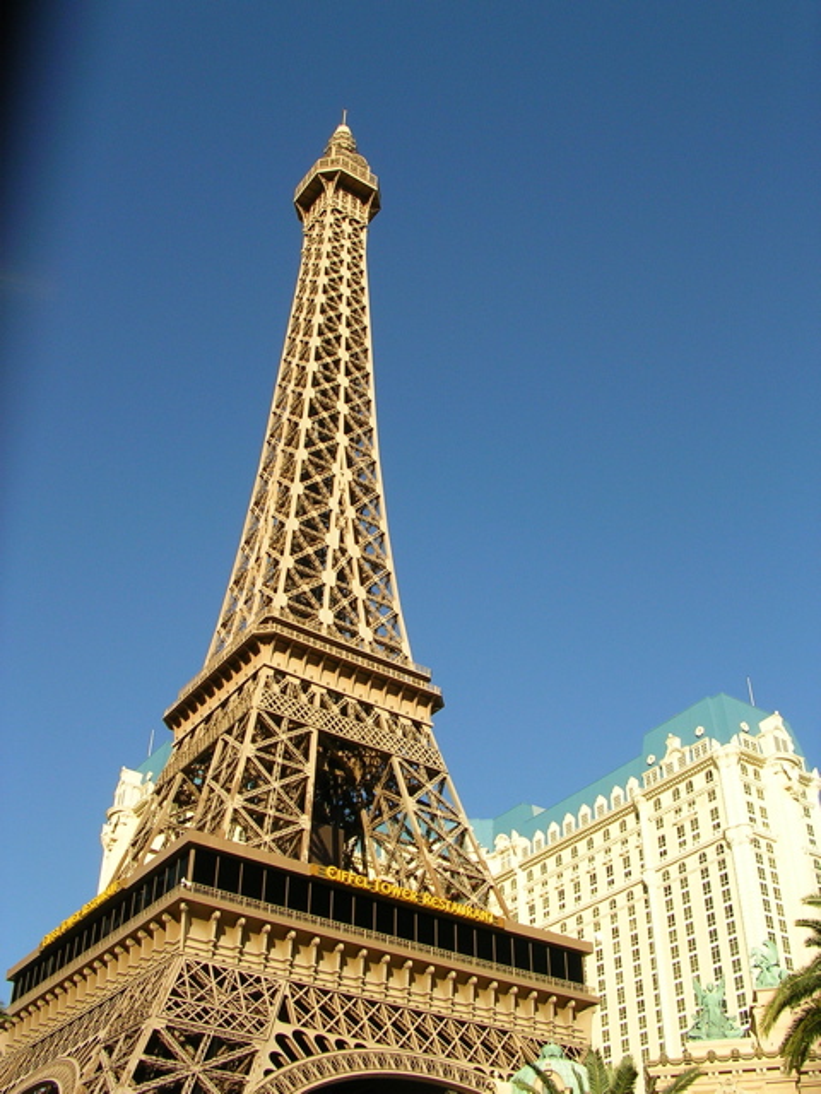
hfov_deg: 37.7
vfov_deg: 49.0
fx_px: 1202
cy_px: 547
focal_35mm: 38
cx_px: 410
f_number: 5.6
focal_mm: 5.8
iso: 50
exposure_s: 1/237
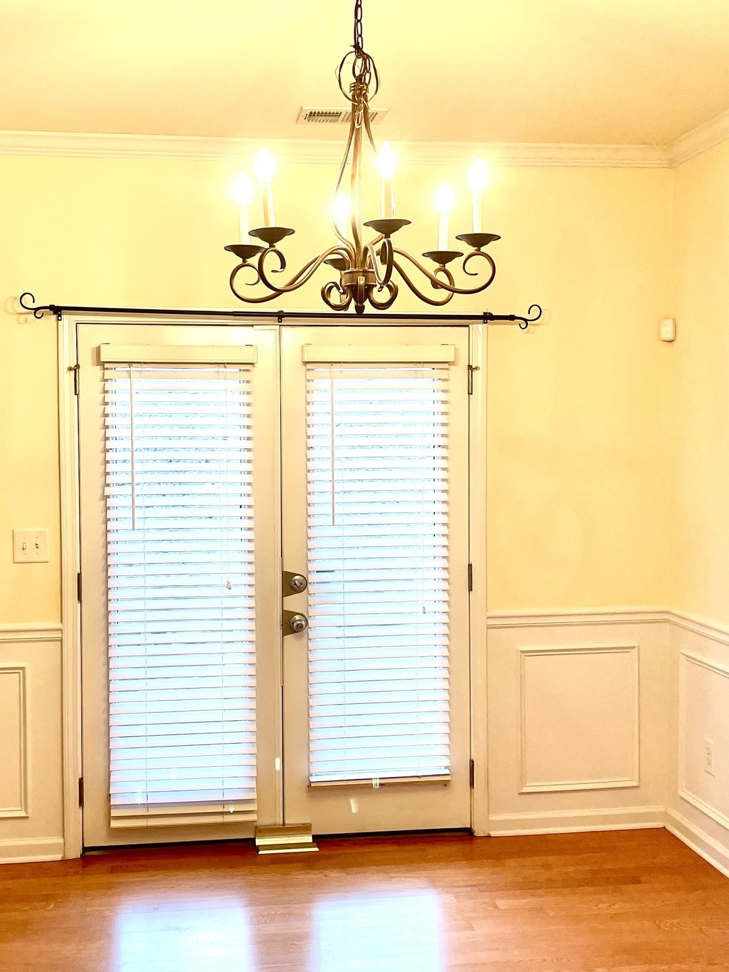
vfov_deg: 46.8
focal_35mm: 40
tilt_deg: -2.6
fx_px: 1123
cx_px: 317
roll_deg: +0.3
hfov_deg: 35.9
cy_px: 479
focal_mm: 5.1
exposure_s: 1/120
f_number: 1.6
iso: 100
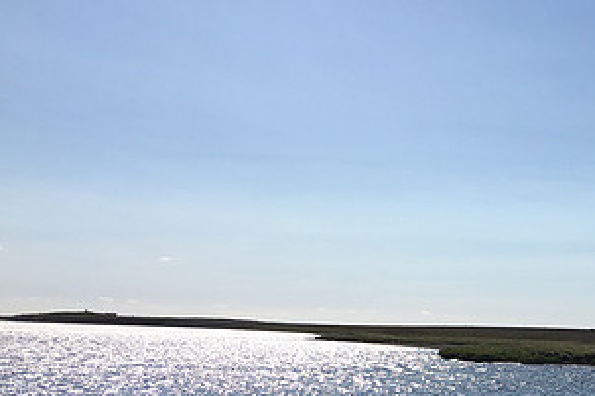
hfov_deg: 32.3
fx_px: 958
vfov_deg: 22.6
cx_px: 563
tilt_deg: -4.6
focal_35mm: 58
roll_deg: -0.9
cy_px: 381
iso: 25
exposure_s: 1/4274
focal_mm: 4.15
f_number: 2.2
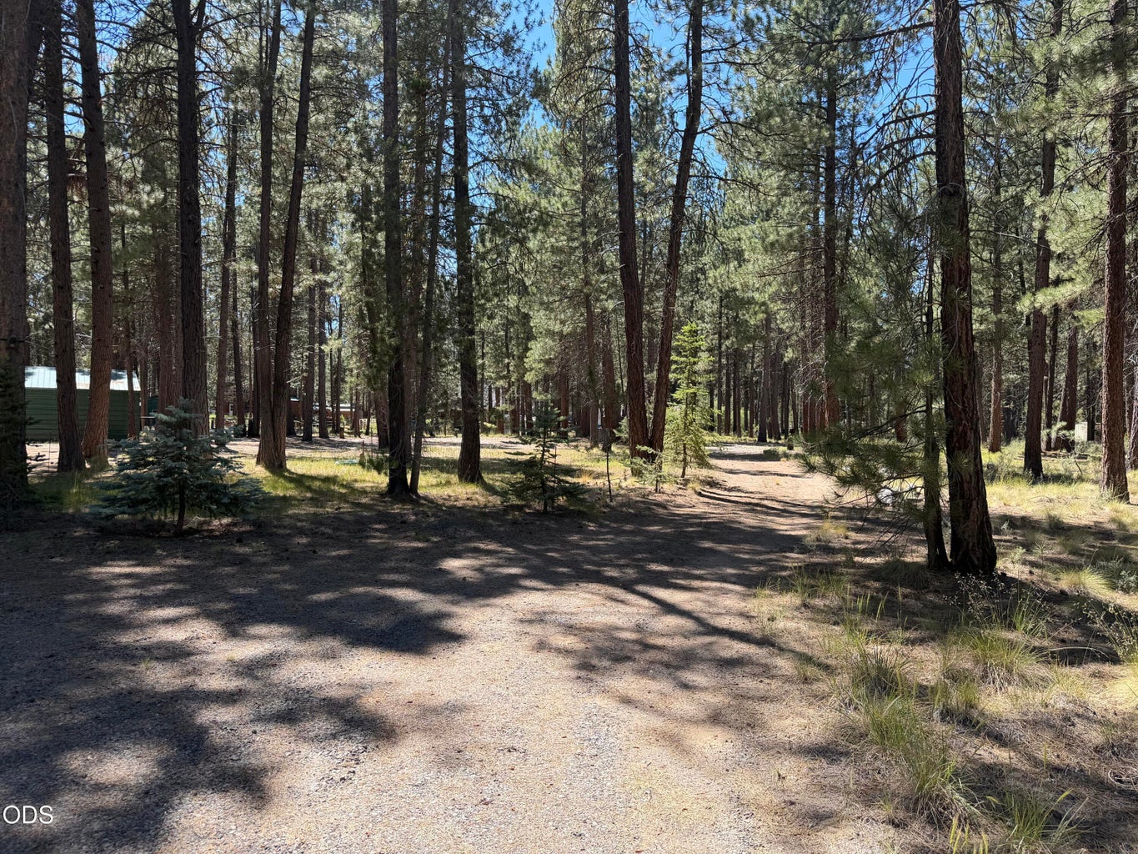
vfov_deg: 56.8
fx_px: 789
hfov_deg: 71.6
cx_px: 569
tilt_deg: +0.0
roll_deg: -0.5
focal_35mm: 24
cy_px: 427
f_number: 1.78
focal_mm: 6.76
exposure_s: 1/920
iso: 80
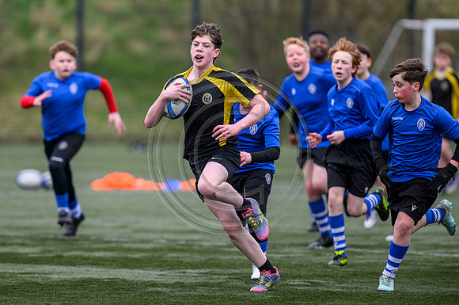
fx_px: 5297
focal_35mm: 416
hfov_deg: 5.0
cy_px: 149
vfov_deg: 3.3
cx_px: 223
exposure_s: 1/2000
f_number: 3.5
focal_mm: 400
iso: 500
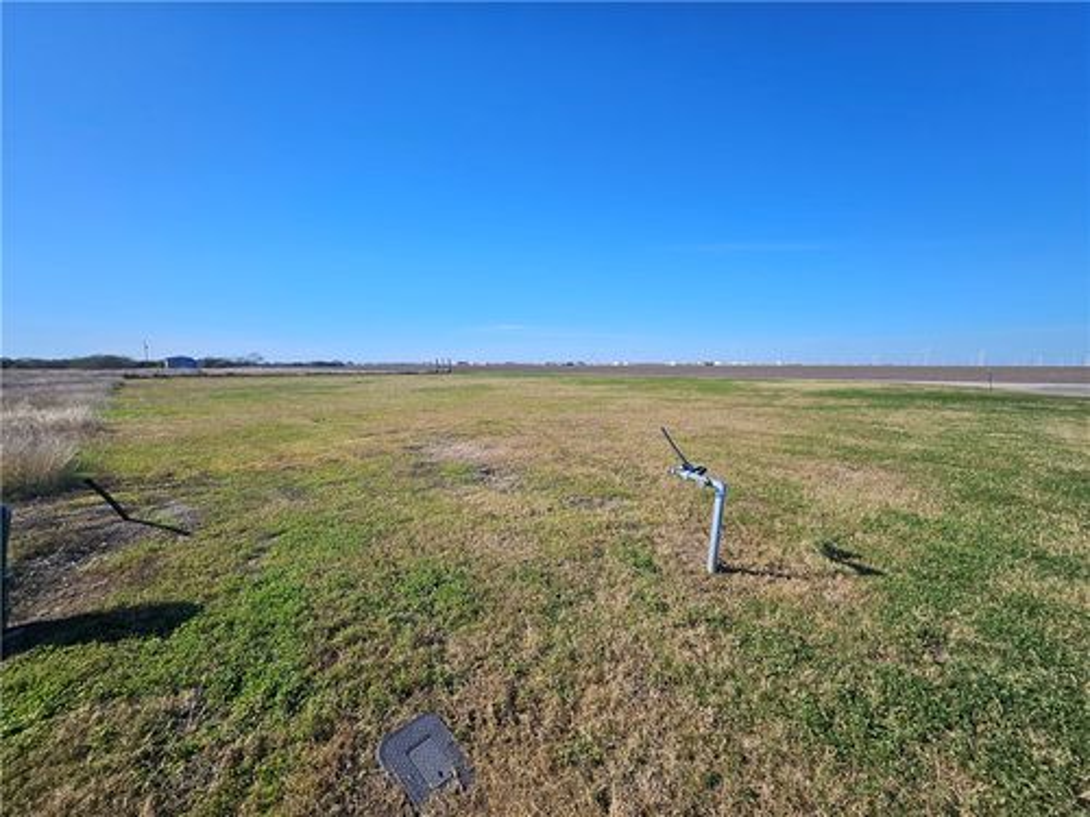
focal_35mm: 13
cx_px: 545
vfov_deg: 89.9
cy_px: 408
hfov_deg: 106.2
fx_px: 409
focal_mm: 1.7
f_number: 2.2
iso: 32
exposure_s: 1/1714
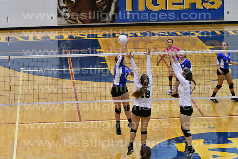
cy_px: 80
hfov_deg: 9.7
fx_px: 1409
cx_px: 118
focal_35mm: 213
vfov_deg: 6.5
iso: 8000
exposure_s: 1/640
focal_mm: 140
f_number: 4
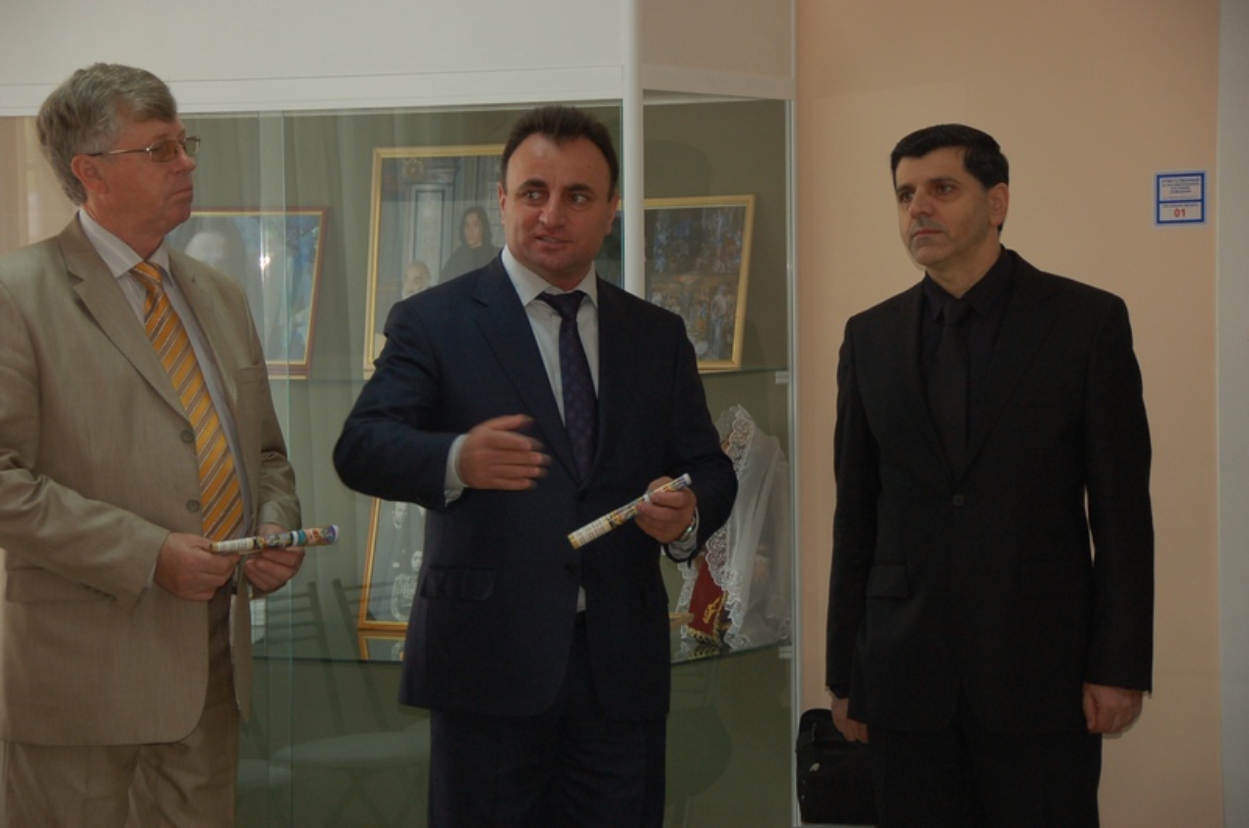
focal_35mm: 105
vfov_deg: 13.0
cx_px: 624
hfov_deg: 19.5
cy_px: 414
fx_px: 3636
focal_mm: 70
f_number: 5
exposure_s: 1/60
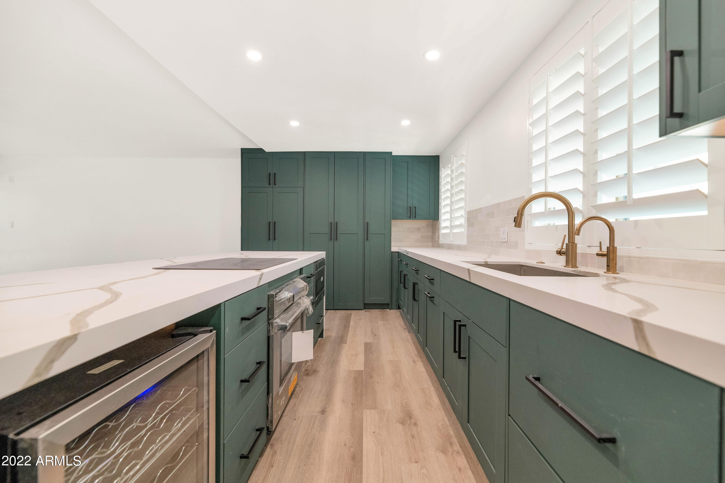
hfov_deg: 104.3
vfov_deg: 81.2
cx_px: 362
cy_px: 242
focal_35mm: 14
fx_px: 282
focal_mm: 14
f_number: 4
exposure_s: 1/100
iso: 1000
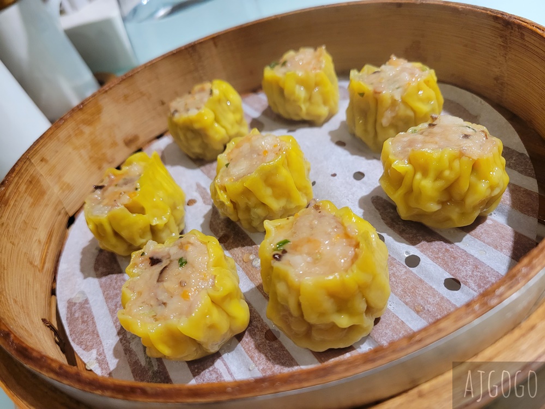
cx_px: 272
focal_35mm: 26
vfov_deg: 53.1
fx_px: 409
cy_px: 204
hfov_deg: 67.3
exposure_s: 1/120
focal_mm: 5.4
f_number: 1.8
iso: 320
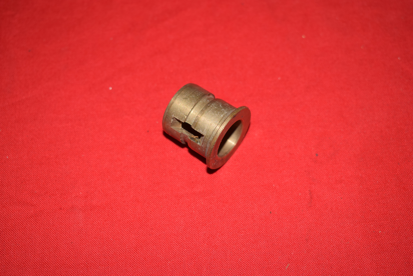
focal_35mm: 57
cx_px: 206
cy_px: 138
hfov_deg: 35.0
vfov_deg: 23.8
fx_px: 654
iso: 125
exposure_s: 1/160
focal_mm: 38
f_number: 5.6
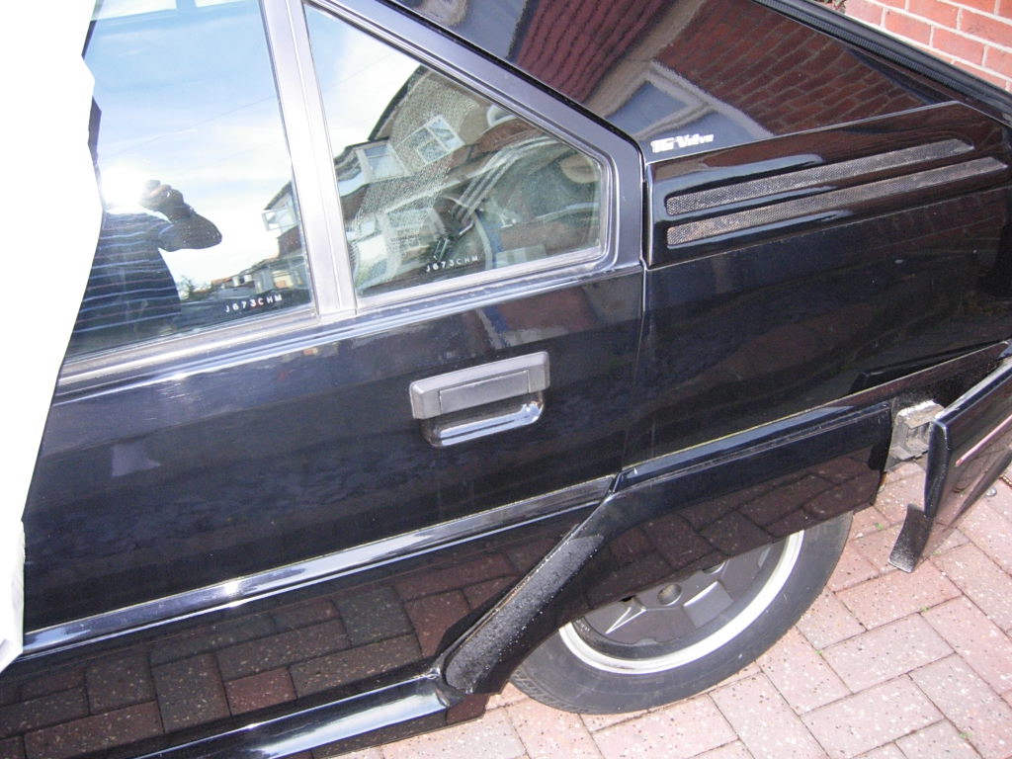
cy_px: 380
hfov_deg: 51.4
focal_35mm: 36
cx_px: 506
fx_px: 1052
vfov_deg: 39.7
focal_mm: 7.5
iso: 200
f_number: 2.7
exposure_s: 1/128
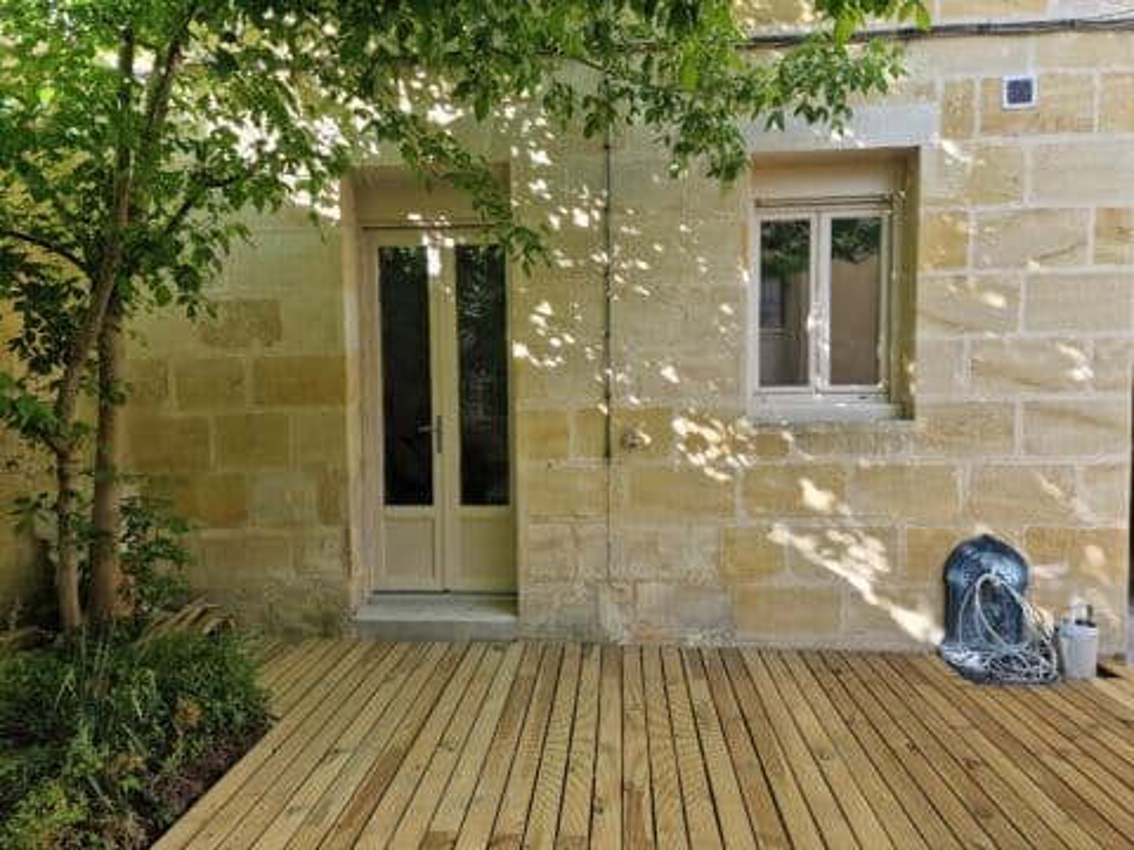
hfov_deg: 73.9
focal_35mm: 23
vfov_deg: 58.9
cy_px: 425
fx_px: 753
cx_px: 567
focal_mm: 6.4
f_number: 1.8
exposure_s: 1/180
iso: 50
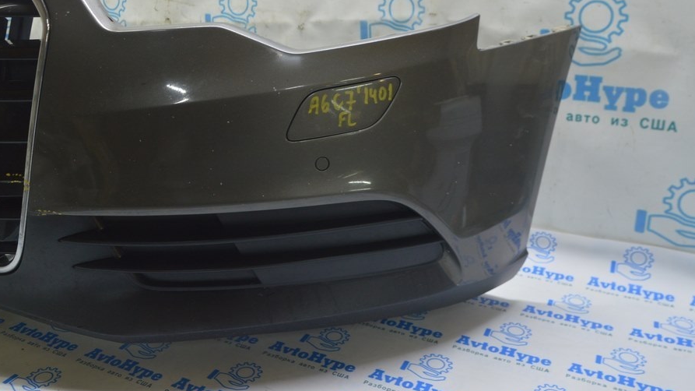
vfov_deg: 32.6
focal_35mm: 36
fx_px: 663
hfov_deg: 55.2
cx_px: 307
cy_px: 139
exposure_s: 1/20
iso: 400
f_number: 5.6
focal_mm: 20
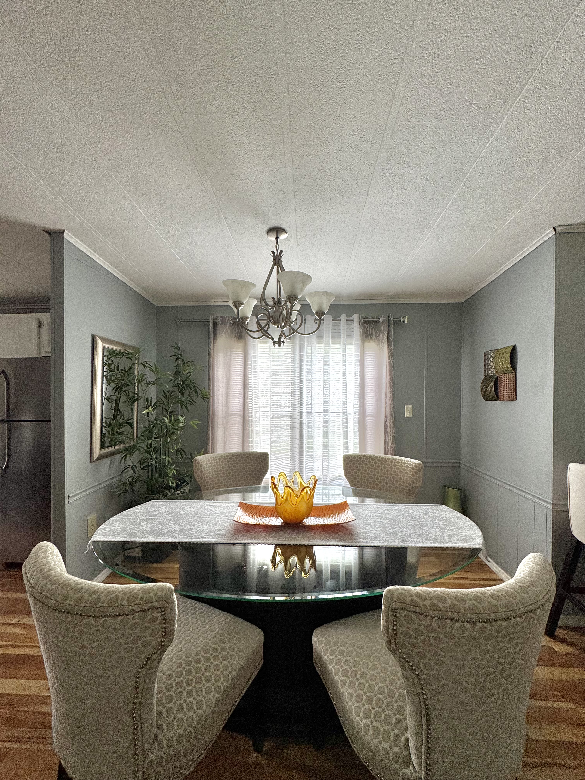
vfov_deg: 102.1
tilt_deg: -1.2
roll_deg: +0.4
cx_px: 292
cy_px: 390
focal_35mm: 14
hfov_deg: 85.7
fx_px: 315
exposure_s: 1/99
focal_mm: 2.22
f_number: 2.2
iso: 100
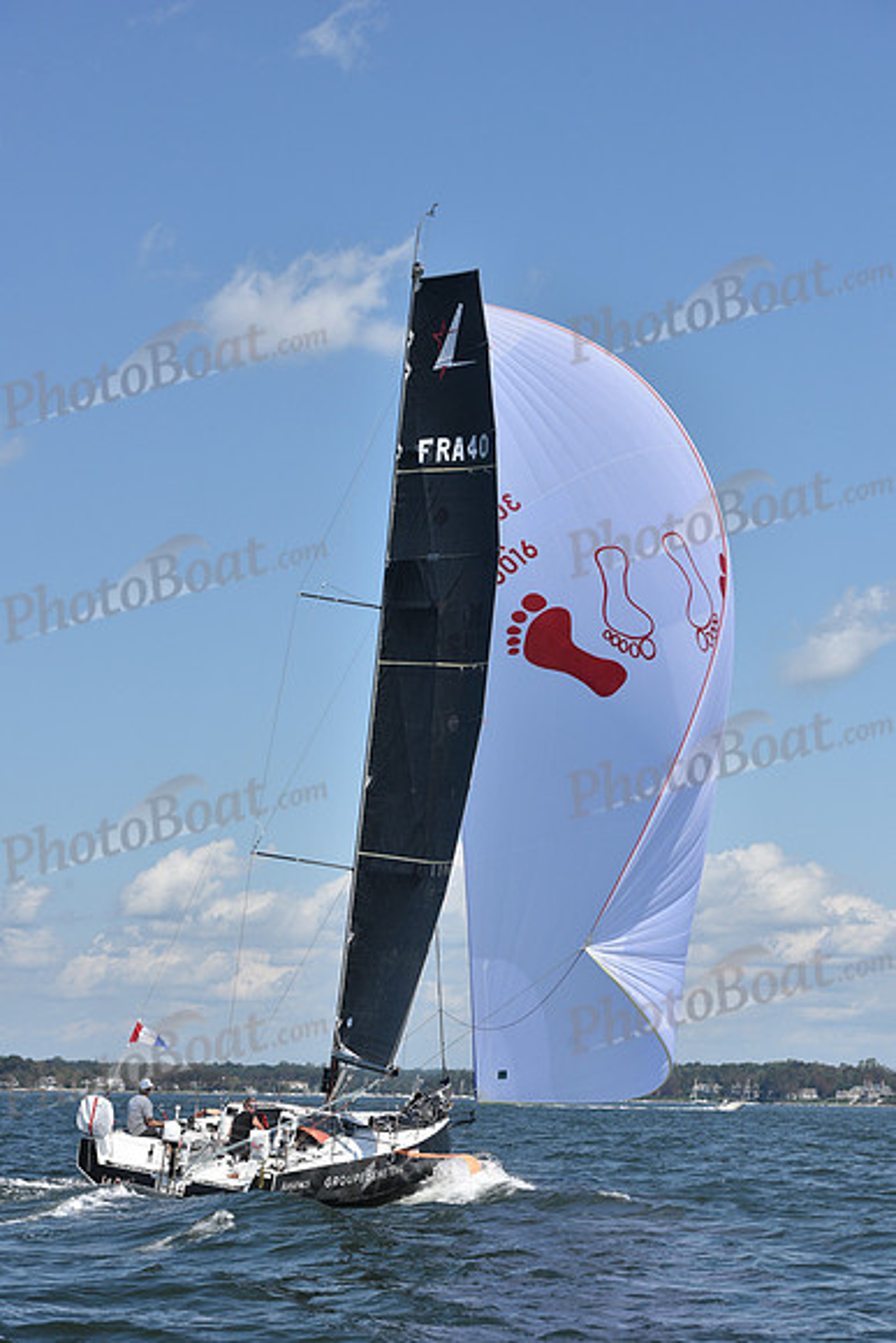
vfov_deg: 24.8
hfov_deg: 16.7
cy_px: 672
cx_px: 448
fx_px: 3059
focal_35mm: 82
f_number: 9
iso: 320
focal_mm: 82
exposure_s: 1/1250
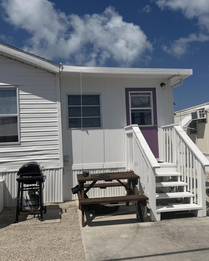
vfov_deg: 55.7
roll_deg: +2.0
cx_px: 105
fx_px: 247
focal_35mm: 32
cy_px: 130
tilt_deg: +2.9
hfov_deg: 45.8
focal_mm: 6.76
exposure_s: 1/17544
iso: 100
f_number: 1.78
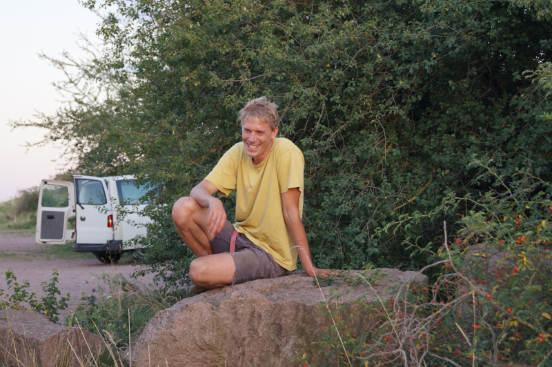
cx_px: 276
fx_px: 1034
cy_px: 184
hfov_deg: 29.9
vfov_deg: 20.1
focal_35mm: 68
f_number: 5.6
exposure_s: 1/60
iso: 400
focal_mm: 45
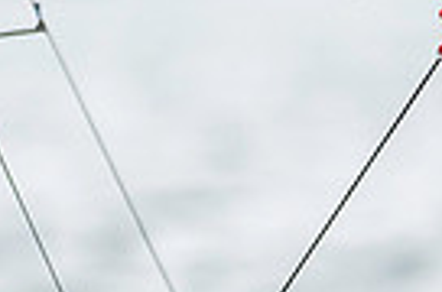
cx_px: 150
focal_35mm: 1926
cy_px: 569
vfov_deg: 0.7
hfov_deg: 1.1
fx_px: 23592
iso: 400
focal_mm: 300
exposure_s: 1/4000
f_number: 5
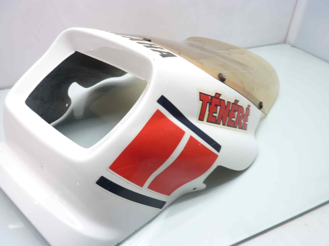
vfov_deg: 53.0
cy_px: 126
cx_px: 171
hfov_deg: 67.3
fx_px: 247
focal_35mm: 26
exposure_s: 1/13
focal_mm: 4.1
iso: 80
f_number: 3.3
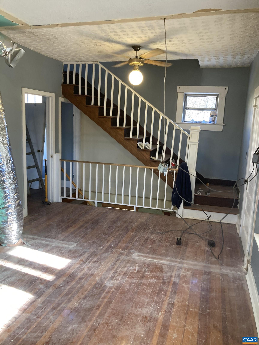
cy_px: 172
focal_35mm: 28
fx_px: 279
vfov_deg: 63.4
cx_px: 130
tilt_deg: -9.4
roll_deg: -2.8
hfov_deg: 49.7
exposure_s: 1/60
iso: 125
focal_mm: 3.99
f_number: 1.8
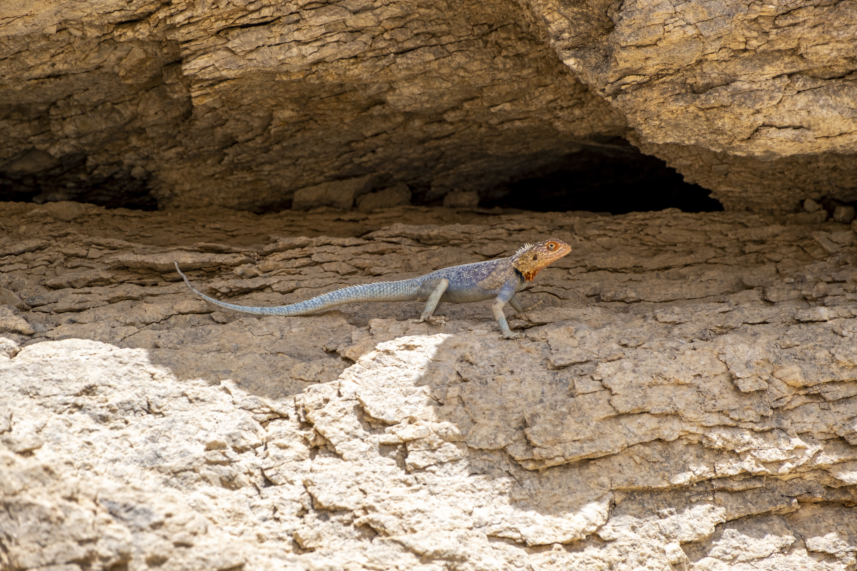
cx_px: 428
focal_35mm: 450
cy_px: 286
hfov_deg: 4.6
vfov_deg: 3.1
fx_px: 10712
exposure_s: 1/640
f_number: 6.4
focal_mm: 300
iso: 200
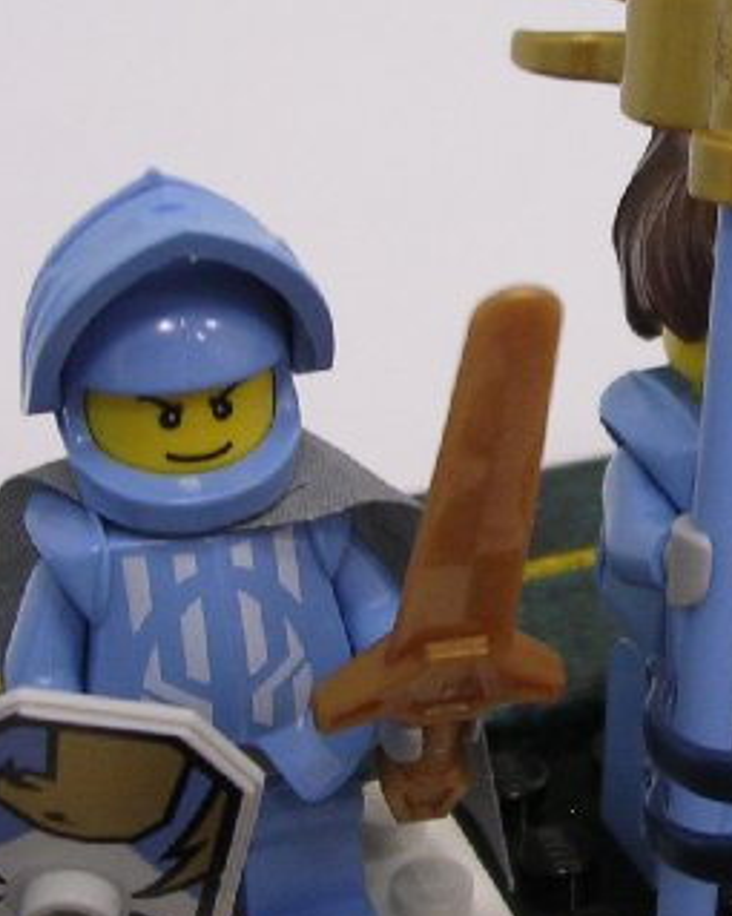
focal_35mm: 93
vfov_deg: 20.6
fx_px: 2520
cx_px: 568
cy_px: 393
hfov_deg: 16.4
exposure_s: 1/16.4
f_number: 2.8
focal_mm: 5.8
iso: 100
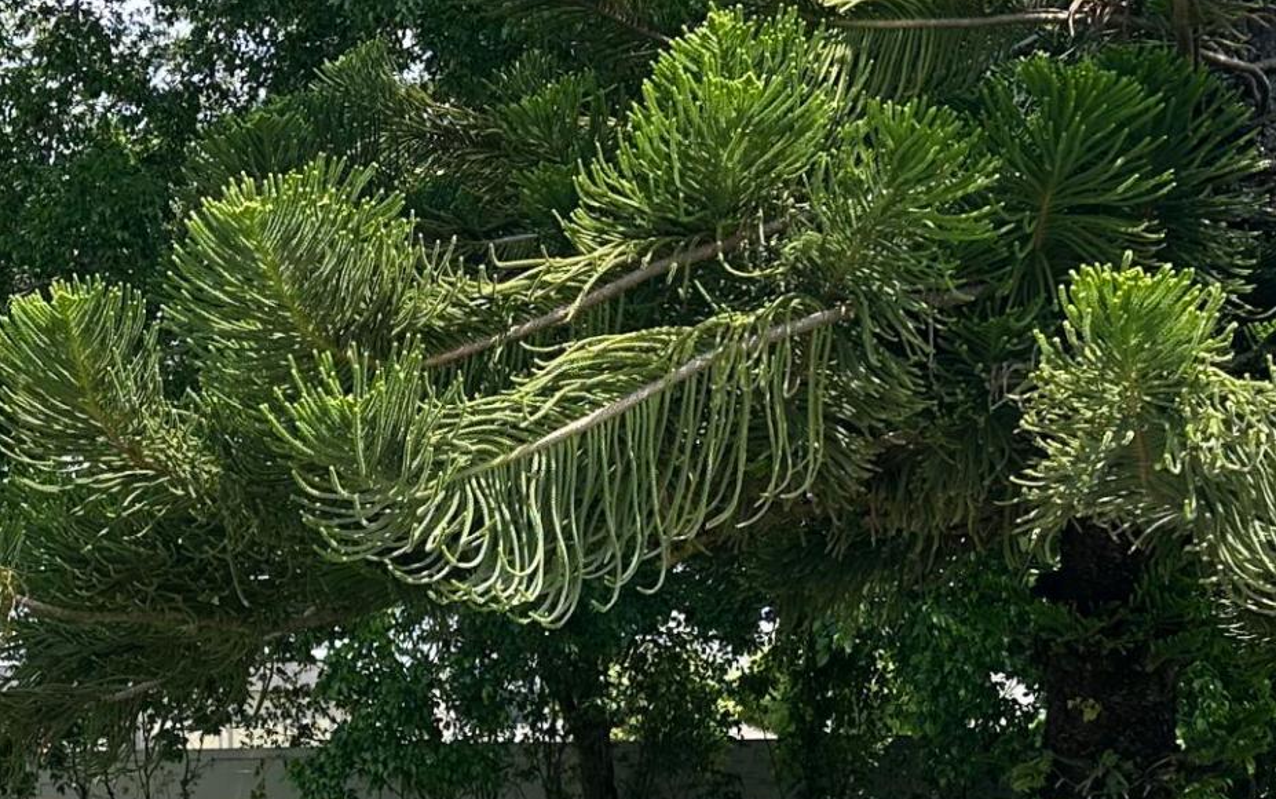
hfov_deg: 25.8
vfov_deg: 16.1
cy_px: 867
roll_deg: +0.9
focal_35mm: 79
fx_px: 2748
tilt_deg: +1.2
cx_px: 307
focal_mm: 6.86
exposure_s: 1/1664
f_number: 1.78
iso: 80
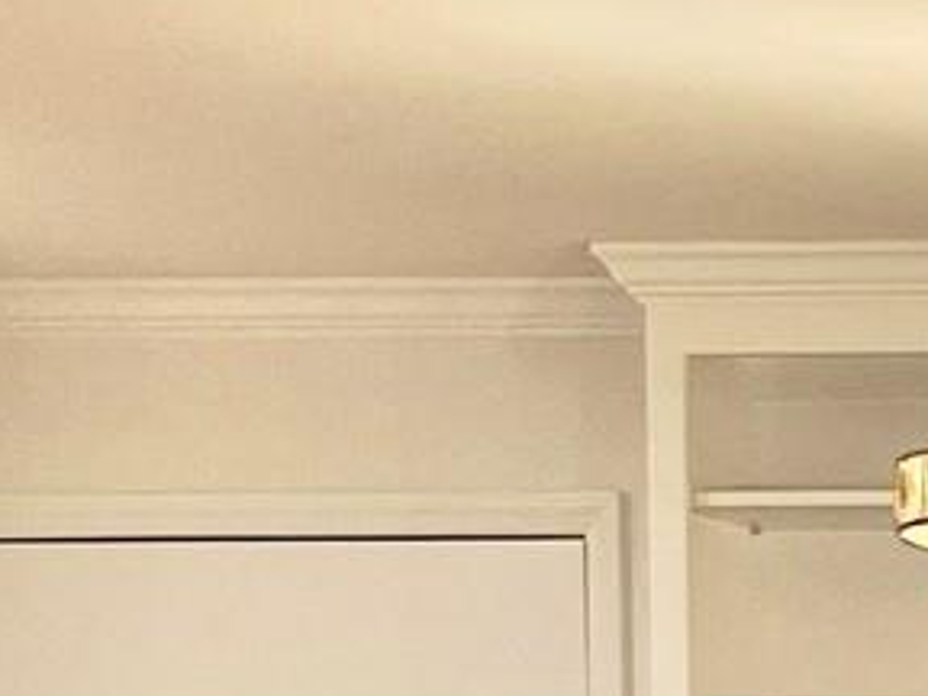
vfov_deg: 7.8
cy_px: 1257
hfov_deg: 8.7
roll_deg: -0.2
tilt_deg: -1.9
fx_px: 4960
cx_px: 2874
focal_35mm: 185
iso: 80
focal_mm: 5.7
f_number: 1.5
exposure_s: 1/60
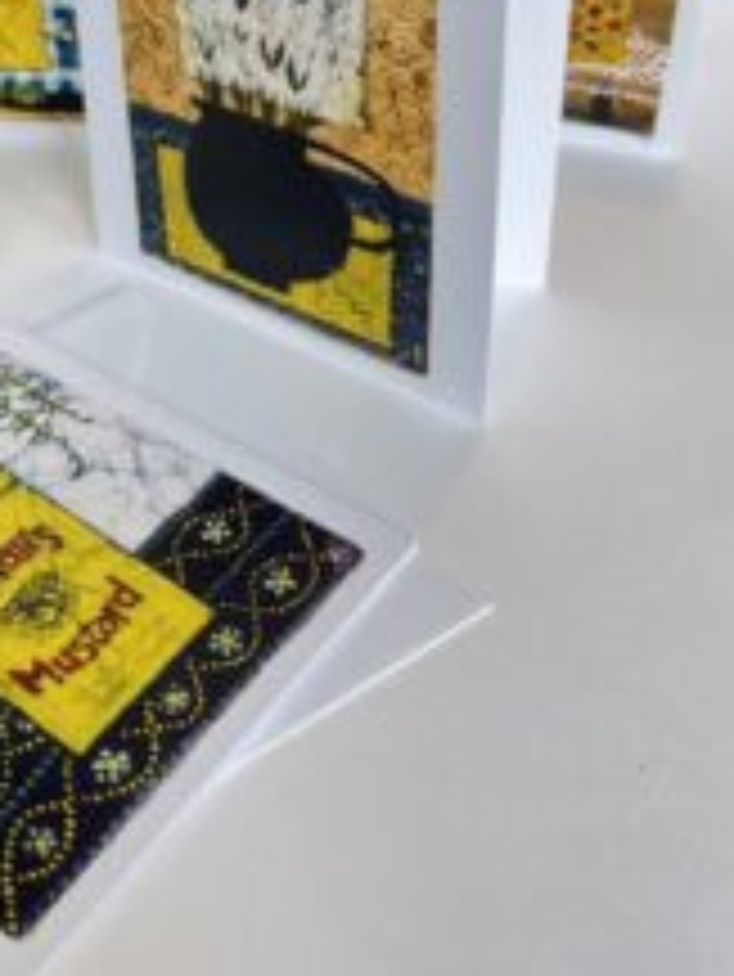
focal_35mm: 48
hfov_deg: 29.2
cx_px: 90
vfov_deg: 37.3
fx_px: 1356
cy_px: 117
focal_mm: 5.1
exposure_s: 1/100
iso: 64
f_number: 1.6
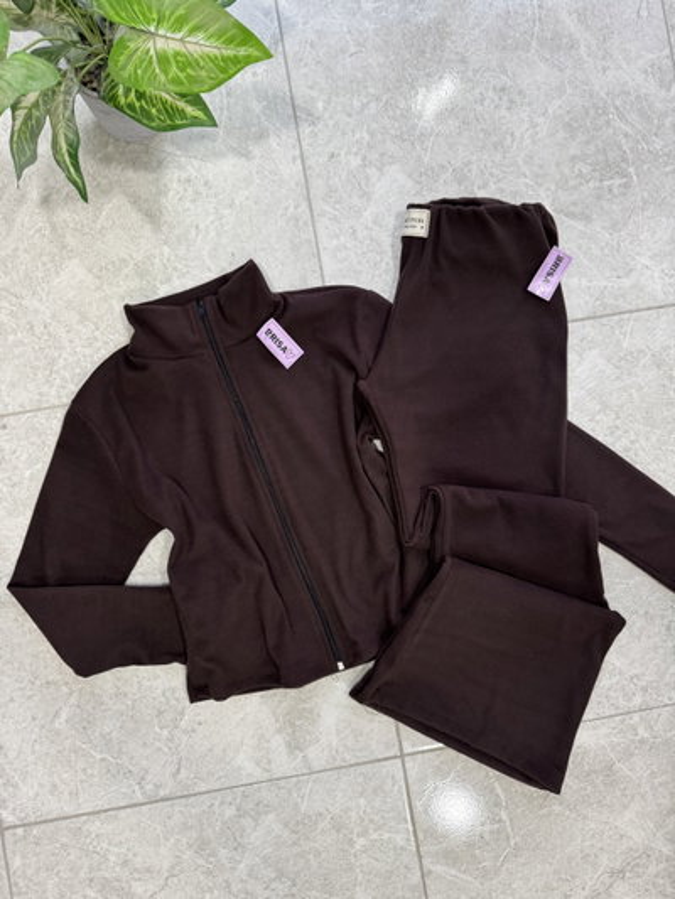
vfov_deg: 71.6
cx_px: 338
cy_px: 450
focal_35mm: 24
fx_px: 624
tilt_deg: -88.1
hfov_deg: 56.8
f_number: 1.78
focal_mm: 6.76
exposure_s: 1/100
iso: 200
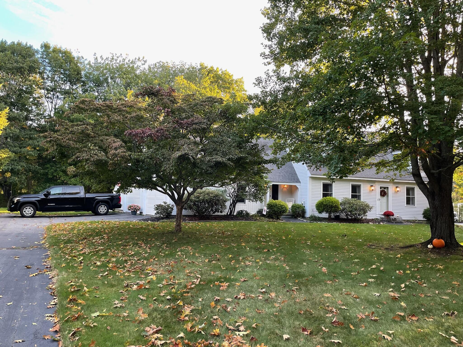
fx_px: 348
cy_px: 174
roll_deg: -1.4
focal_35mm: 26
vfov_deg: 53.1
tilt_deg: +3.3
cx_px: 232
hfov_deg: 67.3
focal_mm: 4.2
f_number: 1.6
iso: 80
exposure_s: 1/121
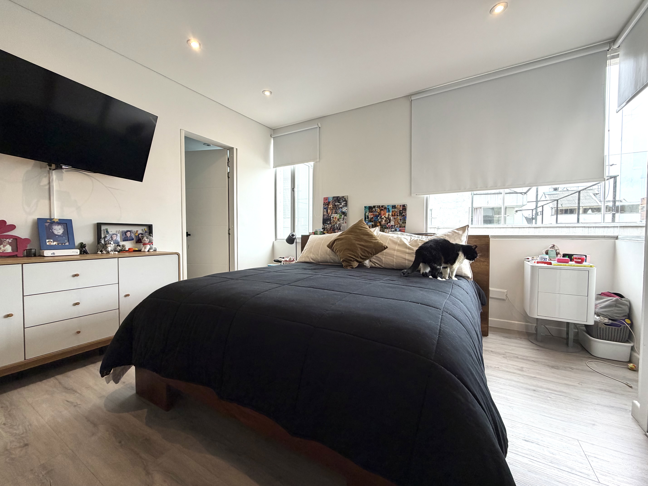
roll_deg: +0.3
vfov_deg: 85.7
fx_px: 262
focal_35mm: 14
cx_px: 324
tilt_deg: -2.1
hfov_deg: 102.1
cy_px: 243
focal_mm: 2.22
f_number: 2.2
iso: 80
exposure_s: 1/121
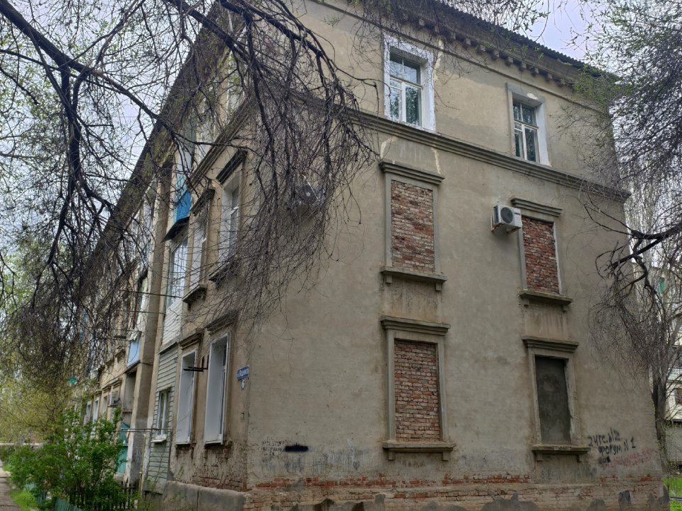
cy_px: 252
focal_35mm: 31
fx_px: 611
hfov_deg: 58.4
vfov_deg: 45.4
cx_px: 348
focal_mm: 6.54
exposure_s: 1/369
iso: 72
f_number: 1.57
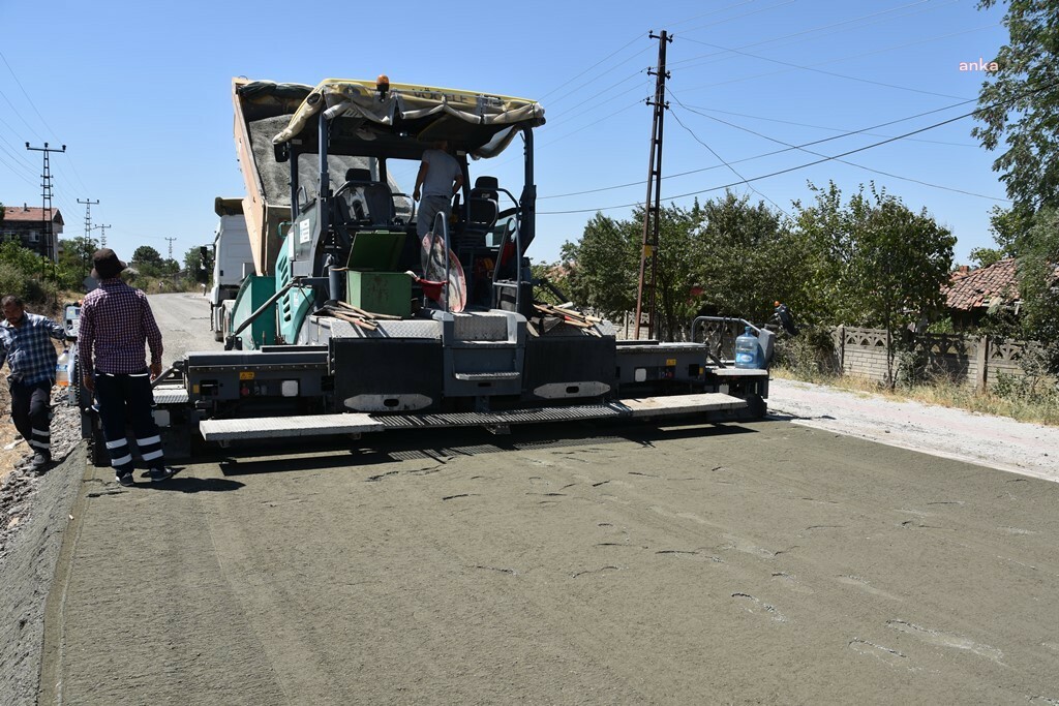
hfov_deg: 67.4
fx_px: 794
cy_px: 353
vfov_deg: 47.9
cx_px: 530
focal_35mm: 27
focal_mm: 18
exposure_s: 1/250
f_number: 8
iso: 100
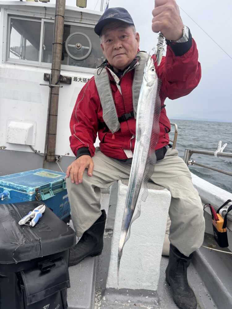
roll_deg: -5.7
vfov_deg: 71.6
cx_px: 116
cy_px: 154
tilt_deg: -7.5
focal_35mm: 24
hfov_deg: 56.8
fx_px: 214
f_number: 1.78
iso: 100
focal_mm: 6.76
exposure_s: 1/121
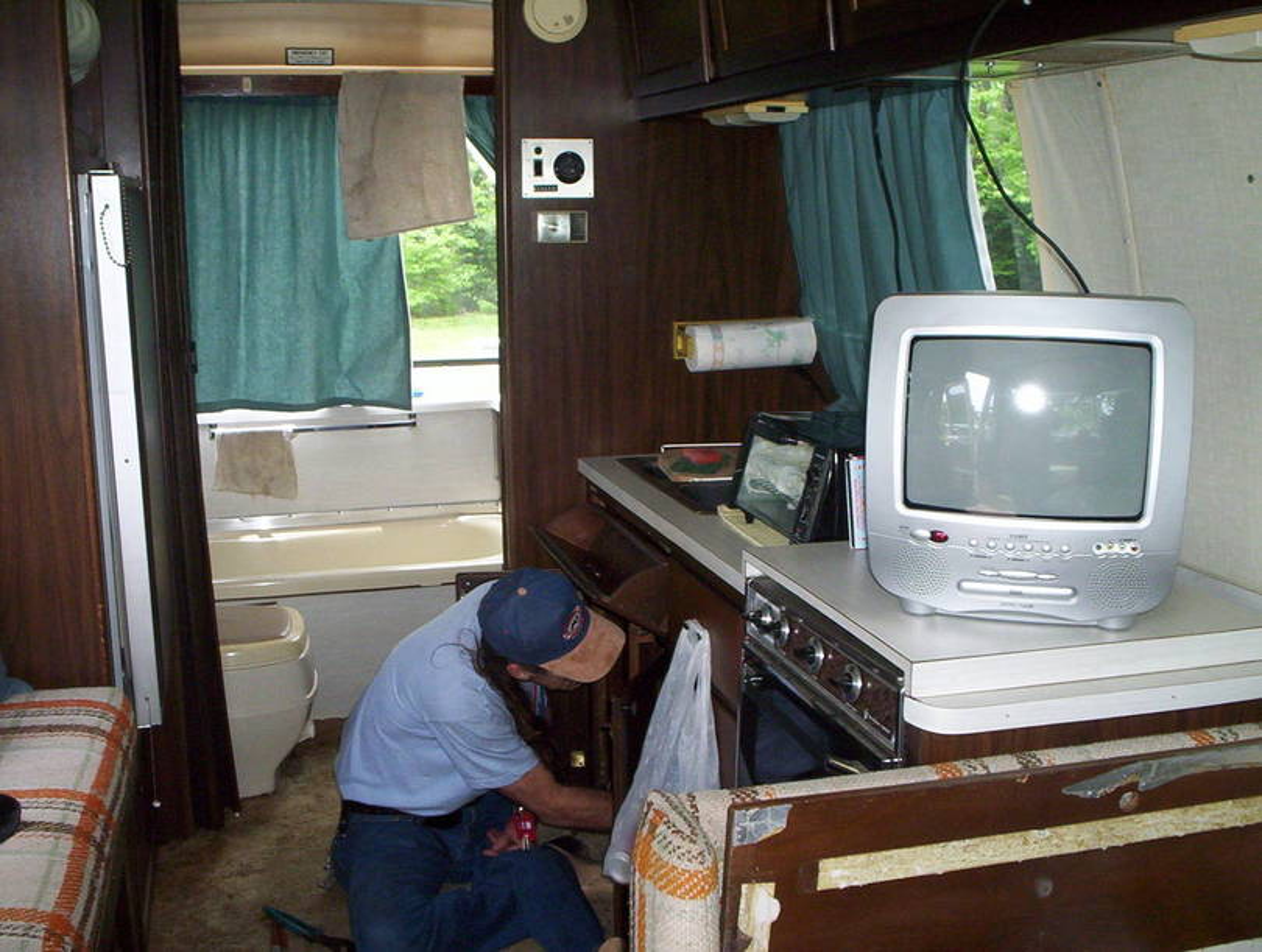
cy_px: 476
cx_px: 631
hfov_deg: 48.9
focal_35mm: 38
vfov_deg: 37.8
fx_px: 1388
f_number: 4.5
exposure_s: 1/60
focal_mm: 4.99
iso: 140
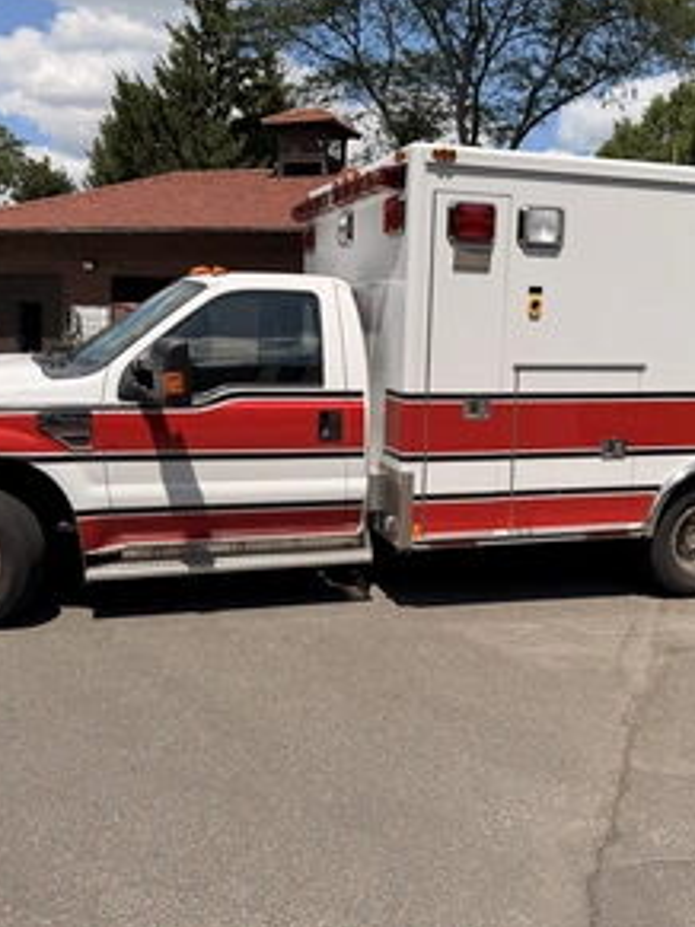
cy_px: 459
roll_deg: -2.2
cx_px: 383
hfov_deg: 42.9
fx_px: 884
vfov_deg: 55.4
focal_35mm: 33
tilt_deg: -6.8
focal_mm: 6.76
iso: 80
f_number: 1.78
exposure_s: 1/6711
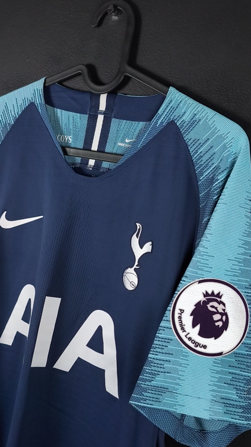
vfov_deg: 50.2
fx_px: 473
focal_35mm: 40
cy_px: 267
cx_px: 101
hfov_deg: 29.6
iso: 400
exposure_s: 1/200
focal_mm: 6.57
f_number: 1.6
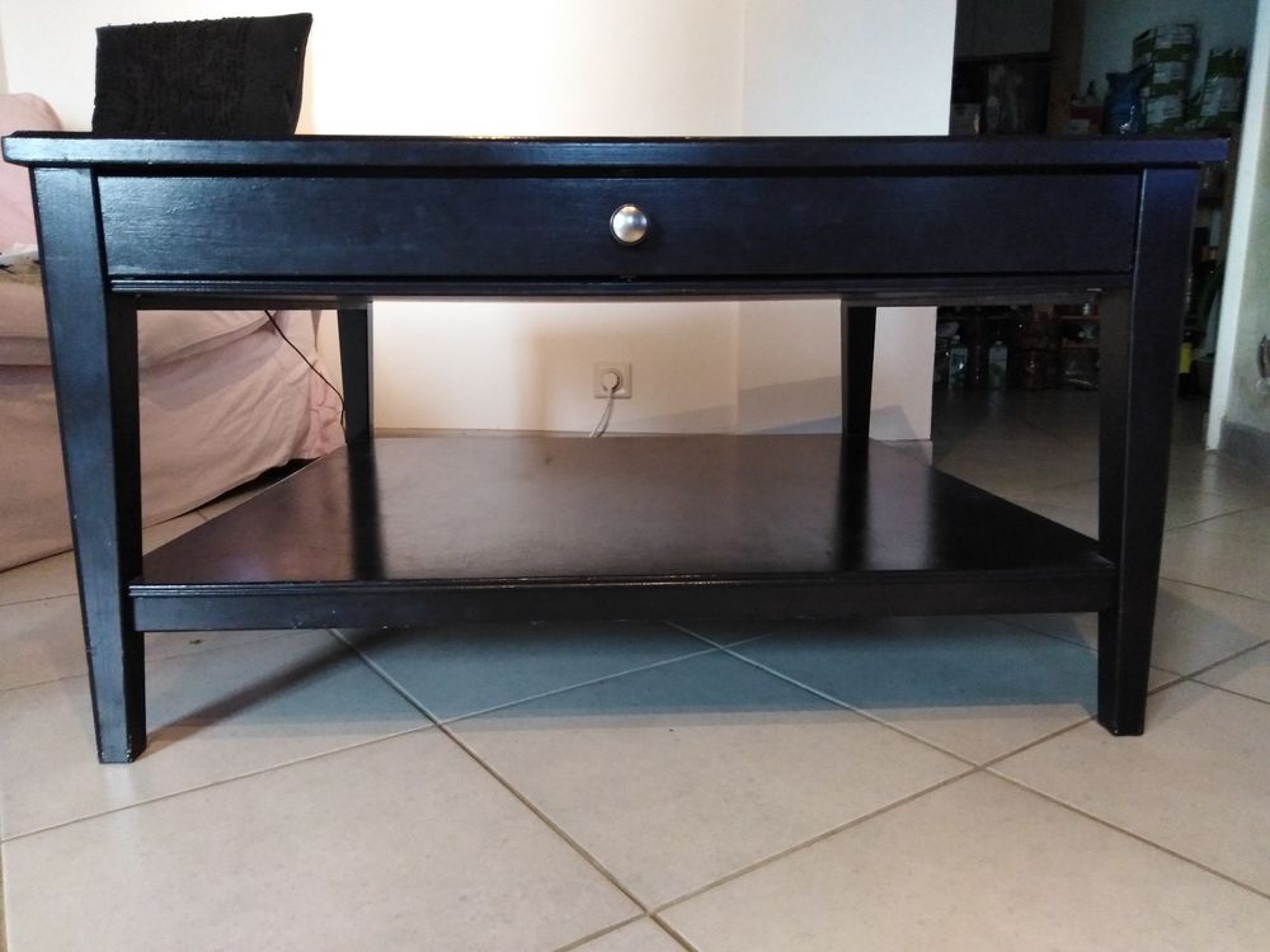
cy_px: 476
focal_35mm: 26
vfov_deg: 53.1
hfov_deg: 67.3
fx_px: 954
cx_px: 635
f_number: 2.2
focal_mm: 3.46
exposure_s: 1/14.3
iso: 792
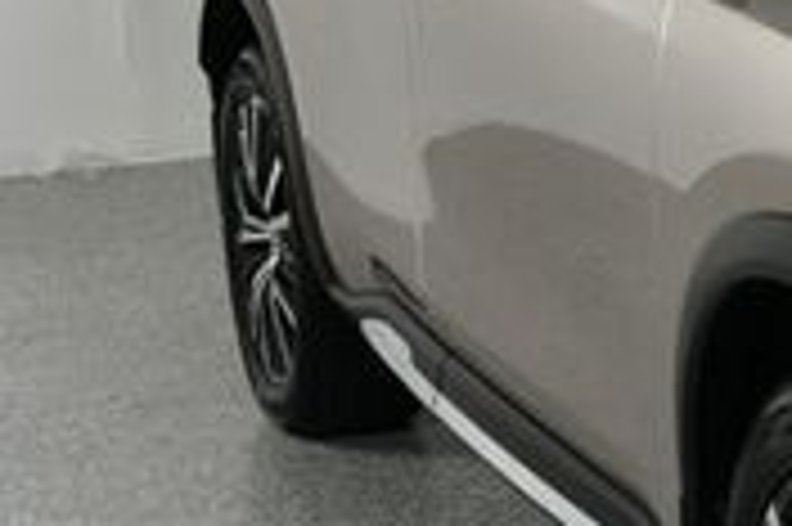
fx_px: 2879
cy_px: 261
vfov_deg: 10.4
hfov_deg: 14.2
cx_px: 1332
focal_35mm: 131
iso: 100
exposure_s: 1/160
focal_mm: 24
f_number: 11
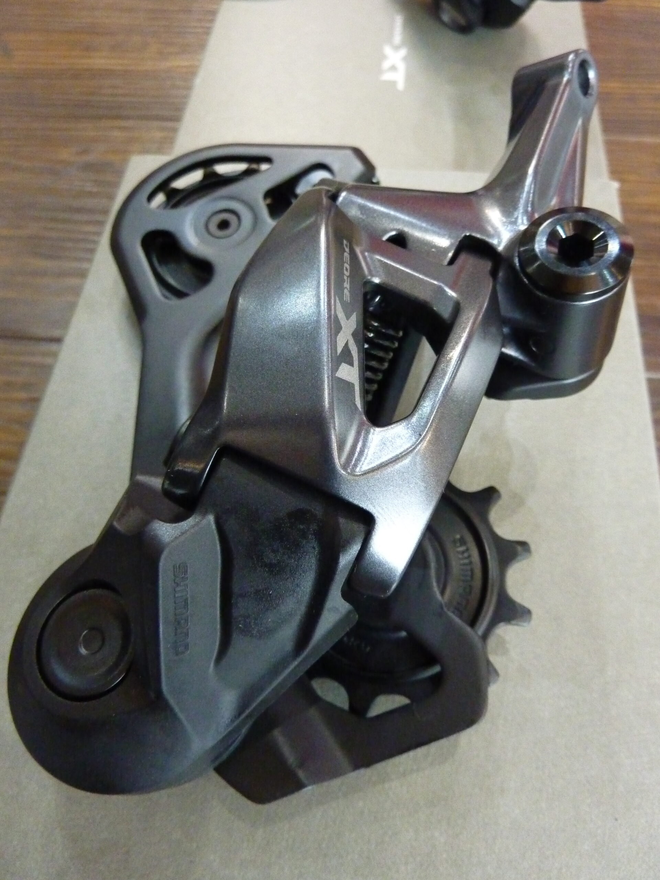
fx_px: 636
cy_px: 440
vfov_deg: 69.4
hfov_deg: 54.9
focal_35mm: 25
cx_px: 330
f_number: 3.3
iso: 800
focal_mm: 4.1
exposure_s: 1/30
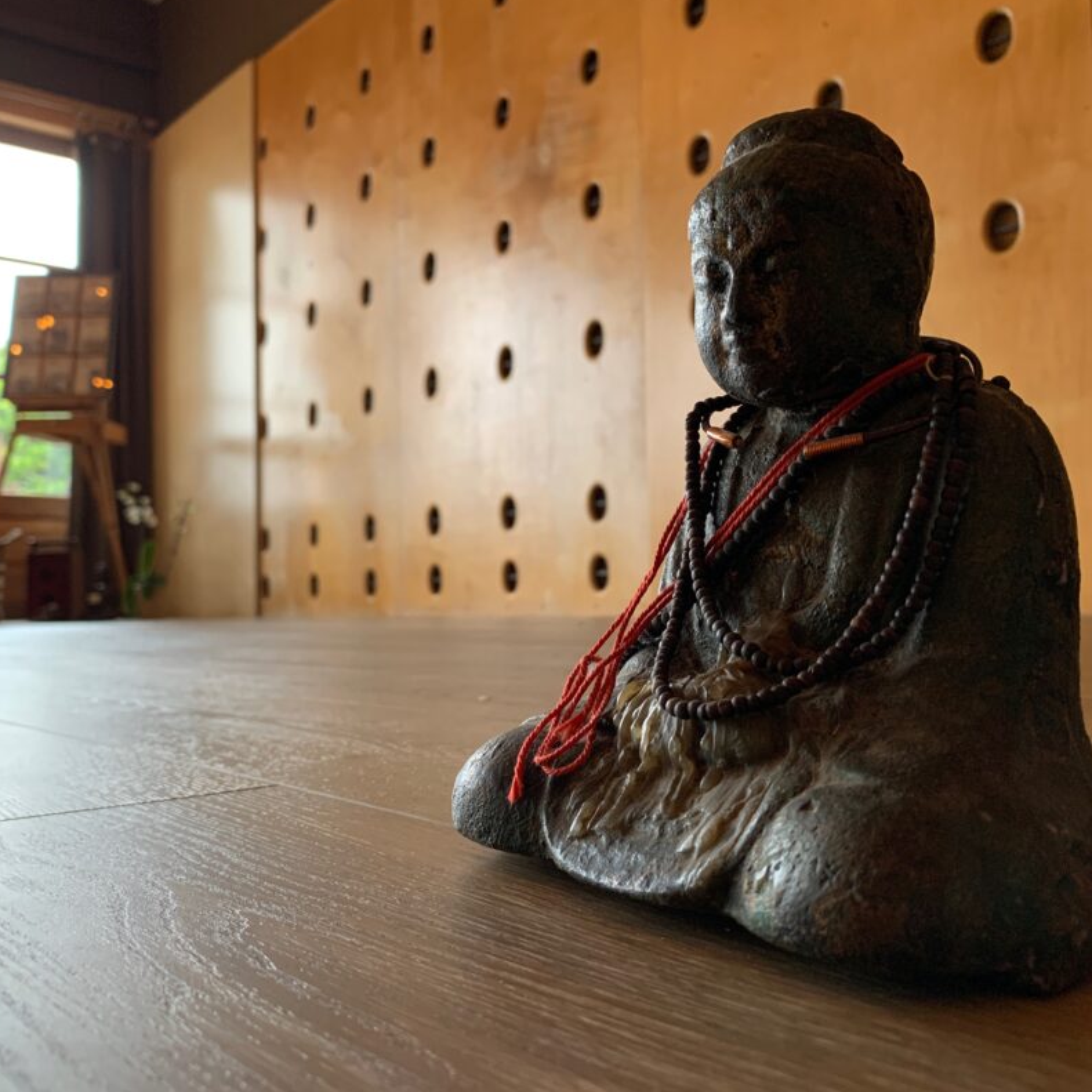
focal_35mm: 31
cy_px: 543
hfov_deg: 52.5
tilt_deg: +1.7
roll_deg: +0.1
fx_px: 1106
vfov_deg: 52.5
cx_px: 503
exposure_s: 1/60
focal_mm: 4.25
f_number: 1.8
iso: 125
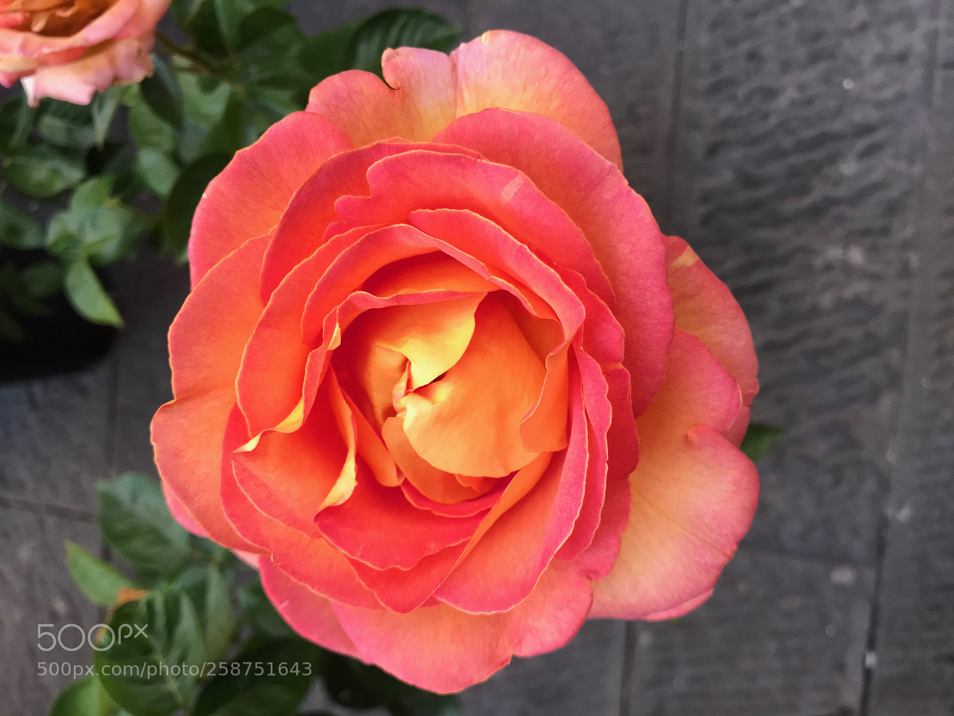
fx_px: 772
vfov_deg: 49.7
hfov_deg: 63.4
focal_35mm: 28
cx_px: 477
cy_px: 358
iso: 40
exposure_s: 1/93
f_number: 1.8
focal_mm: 3.99
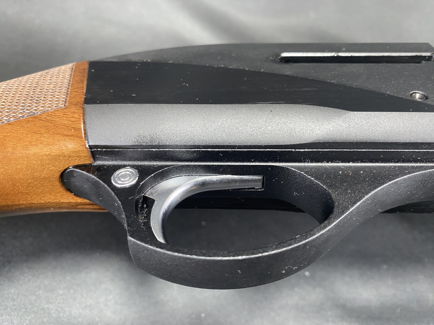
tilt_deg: -51.1
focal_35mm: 25
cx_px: 217
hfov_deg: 69.4
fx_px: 313
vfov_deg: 54.9
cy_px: 162
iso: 400
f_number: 1.8
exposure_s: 1/40
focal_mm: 4.25
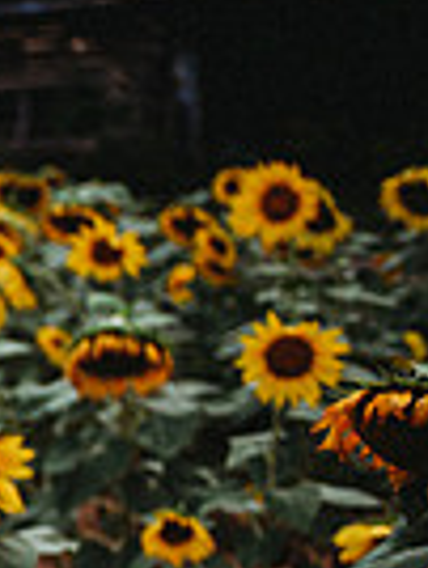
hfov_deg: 10.4
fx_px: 1841
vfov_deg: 17.3
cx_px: -767
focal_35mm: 112
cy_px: 519
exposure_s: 1/500
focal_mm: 27
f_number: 2.8
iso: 100
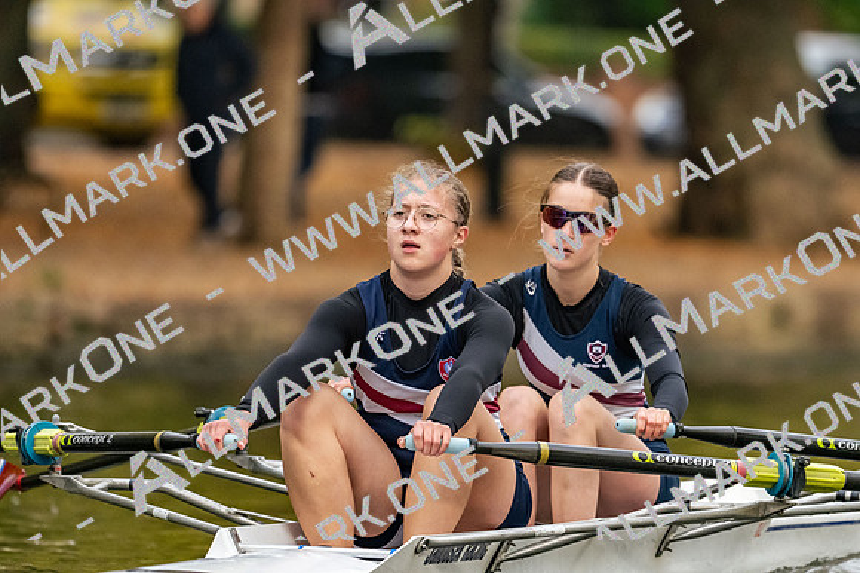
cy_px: 286
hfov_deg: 3.4
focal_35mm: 600
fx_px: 14325
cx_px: 430
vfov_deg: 2.3
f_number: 4.5
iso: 3200
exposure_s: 1/2500
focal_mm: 400
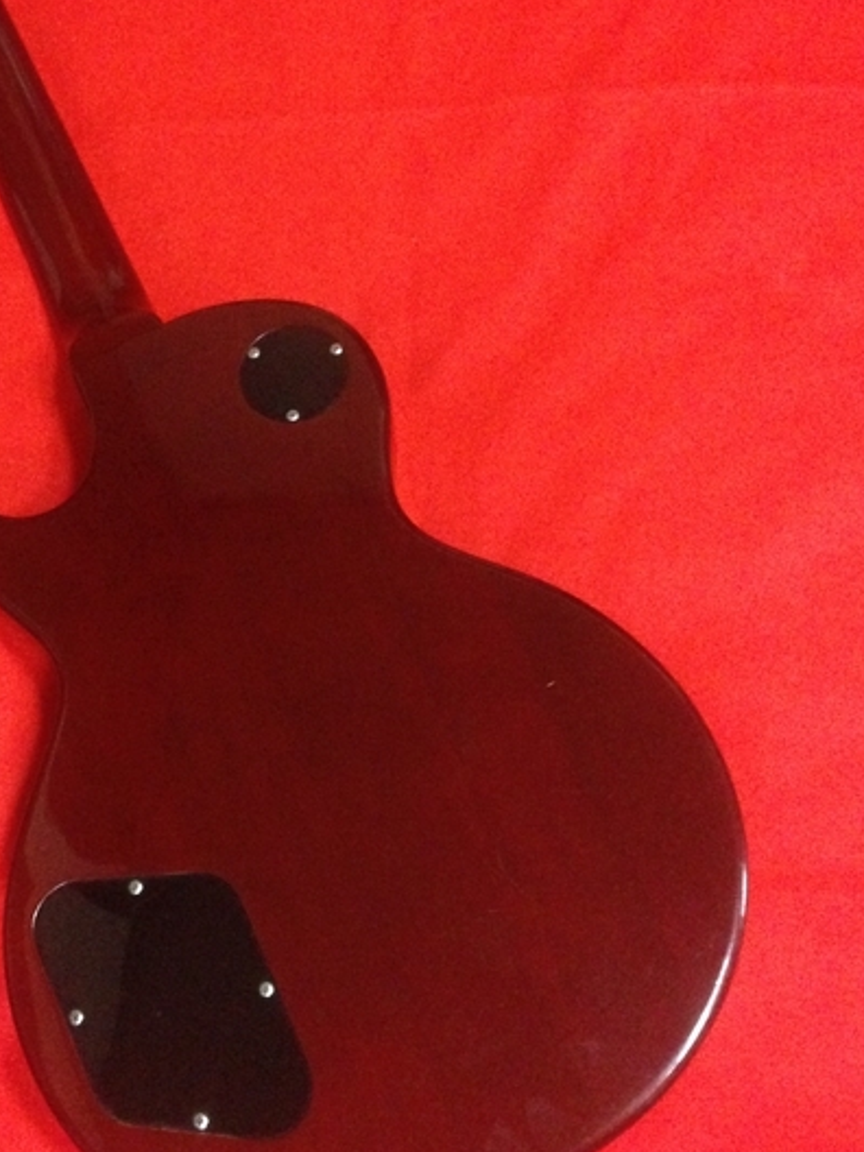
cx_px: 233
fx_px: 1664
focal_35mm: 50
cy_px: 493
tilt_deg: -67.4
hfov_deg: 28.7
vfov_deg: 38.1
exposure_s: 1/17
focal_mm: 4.12
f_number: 2.4
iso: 800
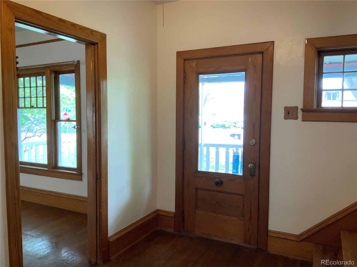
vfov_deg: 48.2
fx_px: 299
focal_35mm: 29
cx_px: 178
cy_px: 134
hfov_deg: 61.7
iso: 125
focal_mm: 3
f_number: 1.8
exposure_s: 1/60
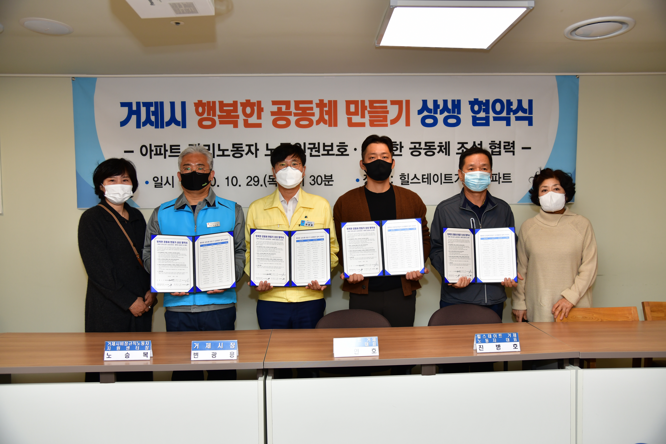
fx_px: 555
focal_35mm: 30
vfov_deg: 43.6
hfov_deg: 61.9
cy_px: 222
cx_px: 333
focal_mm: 30
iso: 400
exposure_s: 1/250
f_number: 4
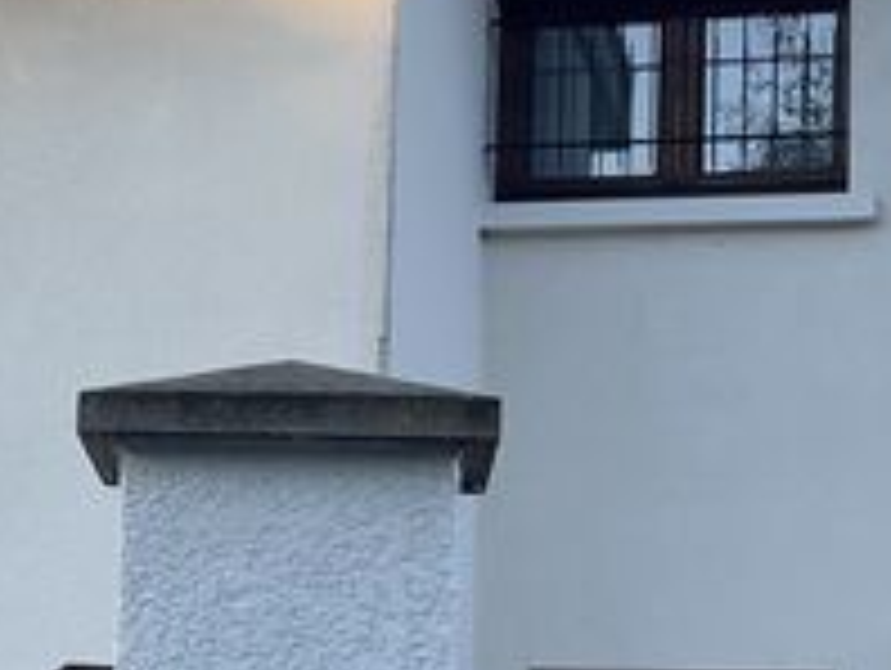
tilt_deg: +7.9
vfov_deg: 11.3
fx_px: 3376
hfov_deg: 14.9
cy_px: 468
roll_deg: -2.0
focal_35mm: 131
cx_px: 130
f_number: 1.6
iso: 50
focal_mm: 5.1
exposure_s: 1/639
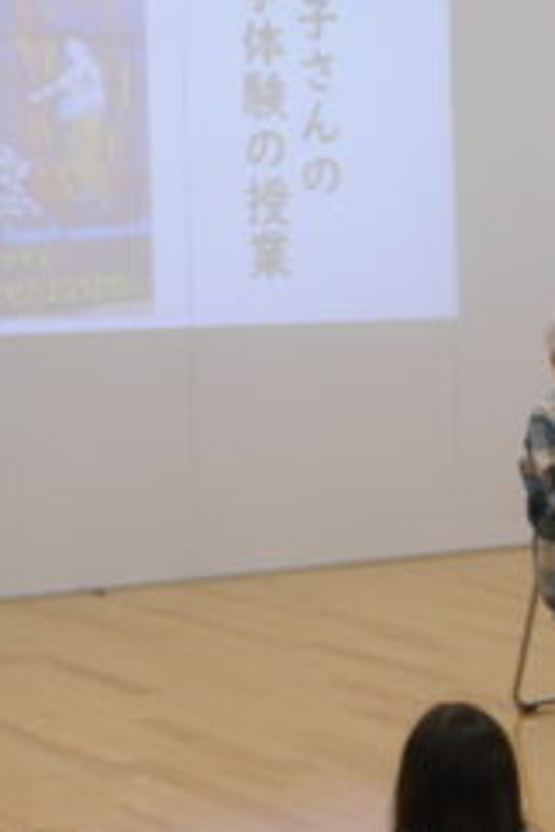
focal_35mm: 118
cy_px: 407
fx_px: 2725
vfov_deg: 17.3
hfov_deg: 11.5
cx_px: 555
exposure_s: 1/30
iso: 220
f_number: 5.8
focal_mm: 13.5
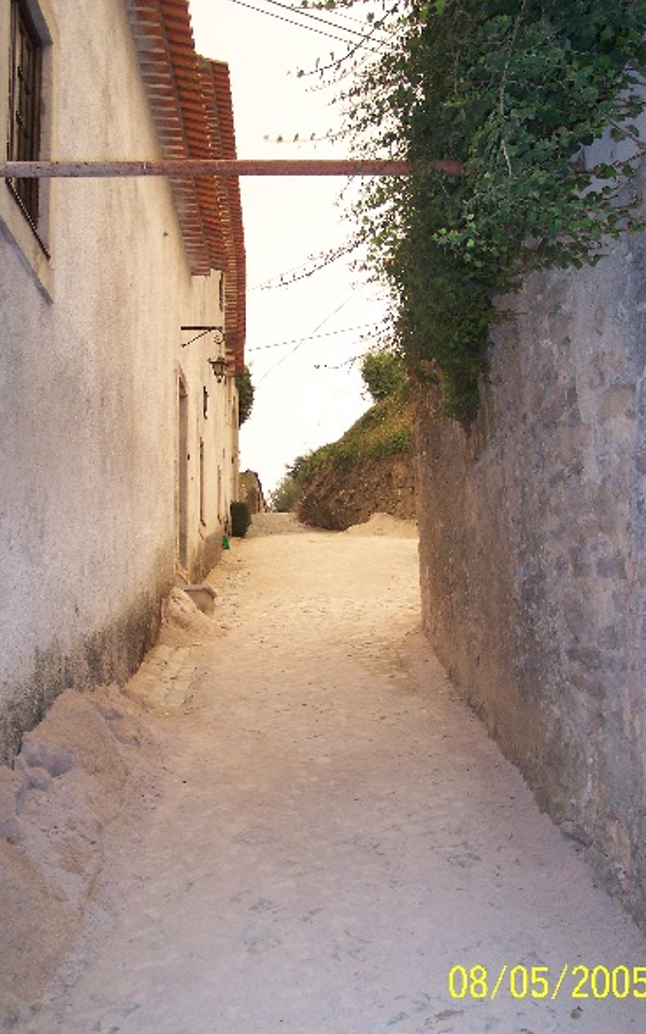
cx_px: 340
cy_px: 525
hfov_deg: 31.2
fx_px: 1155
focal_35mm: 41
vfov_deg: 48.2
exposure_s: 1/30
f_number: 2.8
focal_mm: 8
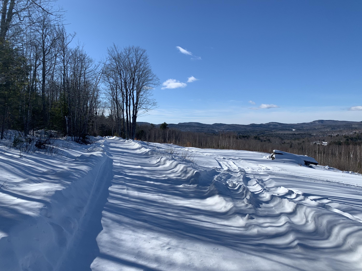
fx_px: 272
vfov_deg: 53.1
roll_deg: +0.7
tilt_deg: -3.4
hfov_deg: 67.3
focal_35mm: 26
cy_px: 136
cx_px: 181
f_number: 1.8
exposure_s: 1/3401
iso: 25
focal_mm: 4.25
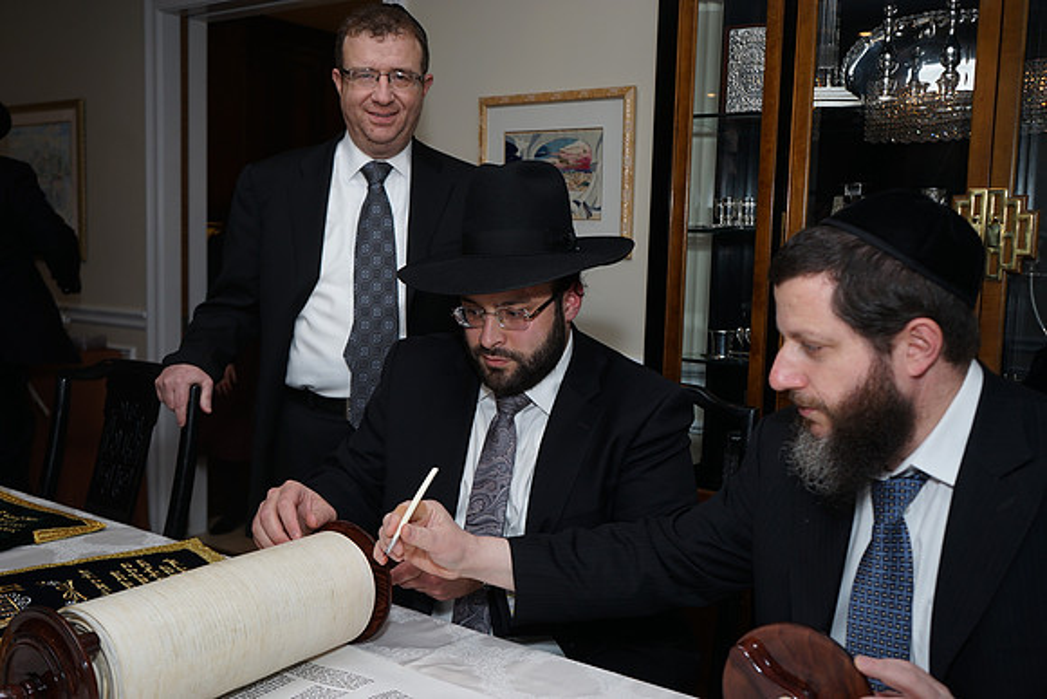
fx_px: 989
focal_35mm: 34
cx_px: 524
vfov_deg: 38.9
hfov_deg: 55.8
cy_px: 350
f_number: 5.6
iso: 250
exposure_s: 1/100
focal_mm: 34
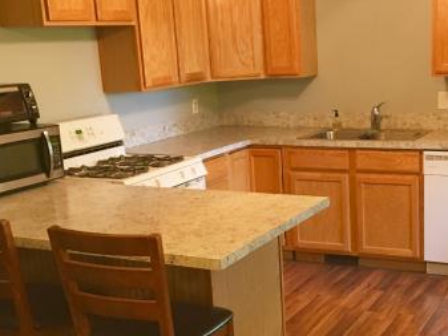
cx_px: 318
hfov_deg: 34.4
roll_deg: +1.3
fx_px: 712
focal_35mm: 55
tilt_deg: -13.5
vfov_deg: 26.5
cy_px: 209
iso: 125
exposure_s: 1/30
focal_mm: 4.15
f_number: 2.2
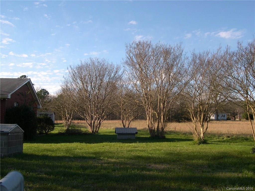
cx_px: 128
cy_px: 96
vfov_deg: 37.7
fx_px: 280
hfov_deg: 49.0
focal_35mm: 38
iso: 100
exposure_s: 1/96.2
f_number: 7.6
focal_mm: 8
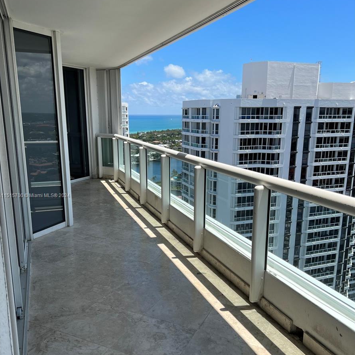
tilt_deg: -12.7
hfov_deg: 52.5
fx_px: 360
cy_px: 196
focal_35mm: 31
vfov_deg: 52.4
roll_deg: +0.1
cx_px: 176
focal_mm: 5.7
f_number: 1.5
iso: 50
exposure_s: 1/4115
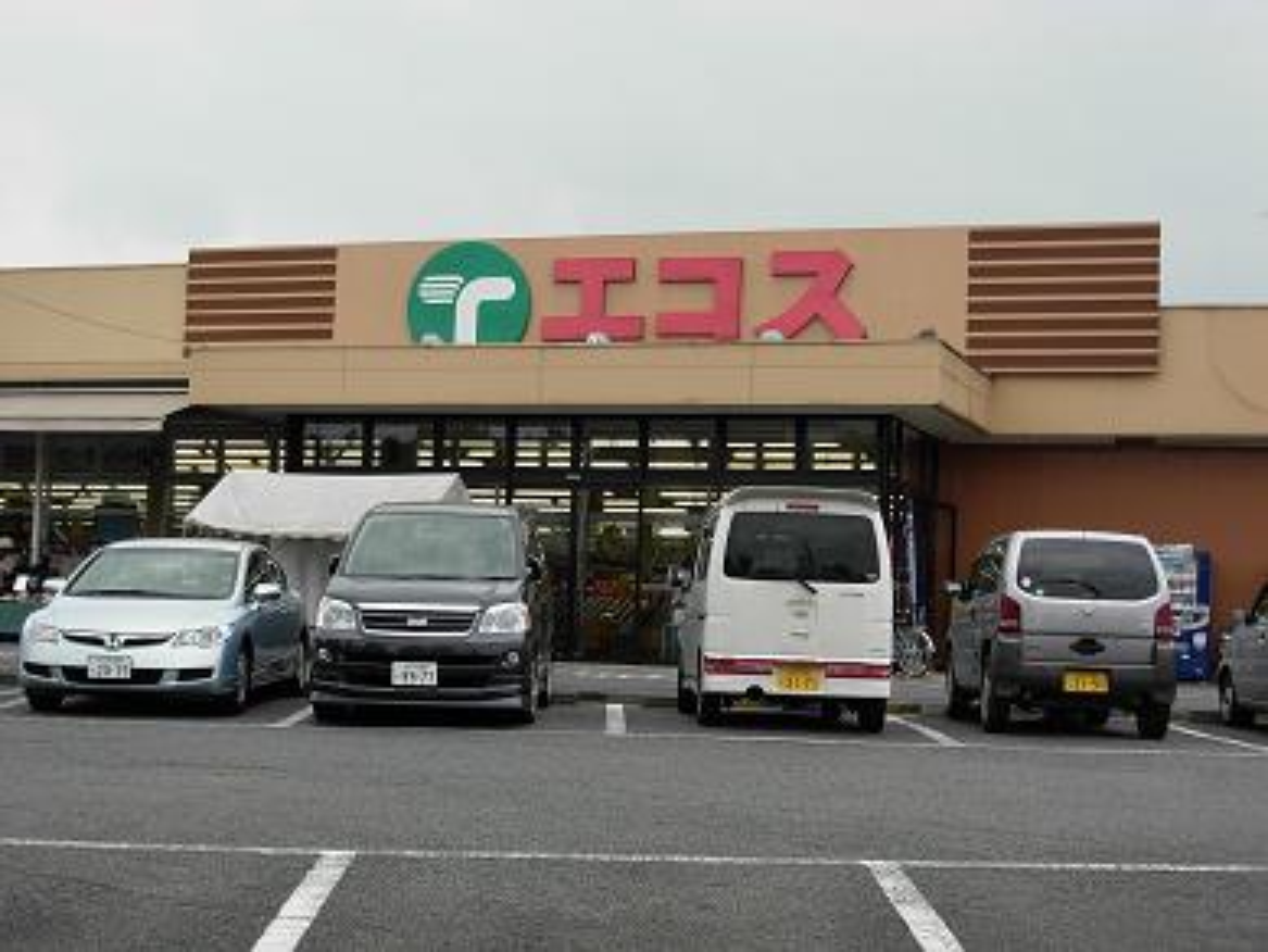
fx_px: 2345
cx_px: 634
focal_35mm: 64
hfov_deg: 30.3
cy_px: 476
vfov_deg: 22.9
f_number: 3.4
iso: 79
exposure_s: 1/497
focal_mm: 10.5
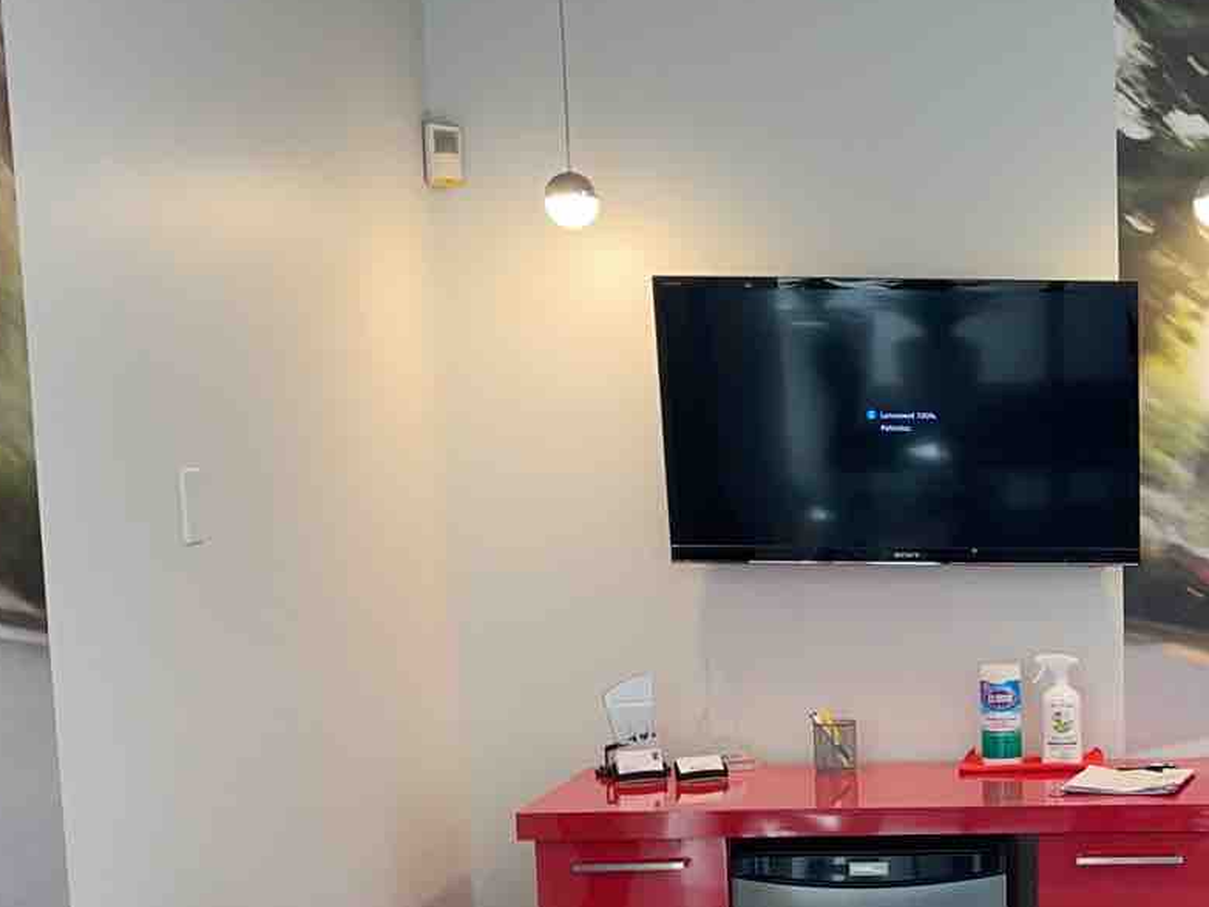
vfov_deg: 21.1
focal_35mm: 68
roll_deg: +0.5
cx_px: 1237
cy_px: 819
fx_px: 2375
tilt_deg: -9.3
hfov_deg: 26.8
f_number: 1.6
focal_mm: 4.2
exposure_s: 1/31
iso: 32
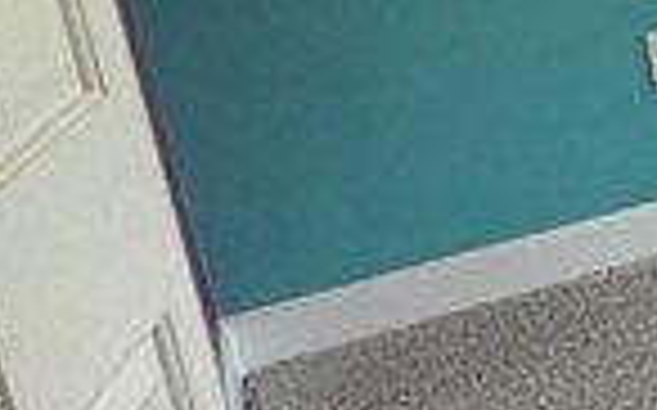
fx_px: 1861
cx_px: 1782
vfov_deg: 12.1
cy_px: -149
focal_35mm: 104
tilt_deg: -14.5
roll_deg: +1.5
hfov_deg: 12.6
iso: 320
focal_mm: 2.22
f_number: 2.2
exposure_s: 1/88
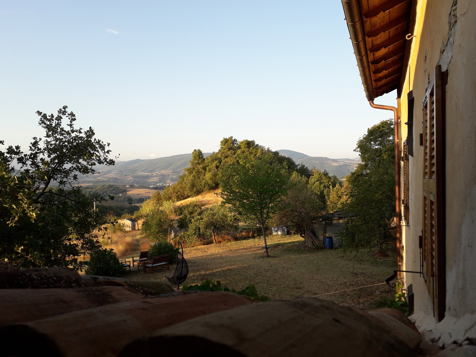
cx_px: 238
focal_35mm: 27
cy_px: 178
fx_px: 371
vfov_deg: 51.4
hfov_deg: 65.3
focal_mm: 3.6
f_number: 1.9
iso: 40
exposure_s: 1/352
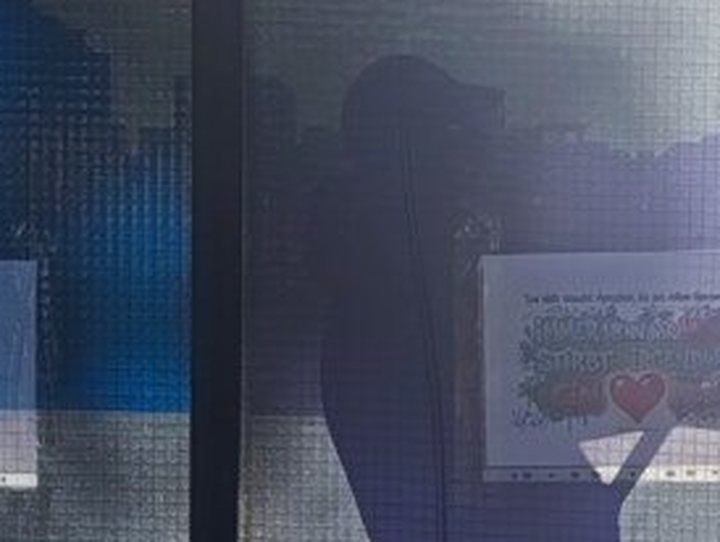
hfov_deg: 15.4
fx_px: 2623
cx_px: 675
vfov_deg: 11.7
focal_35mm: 126
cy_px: 524
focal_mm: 5.24
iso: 51
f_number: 1.7
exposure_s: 1/910
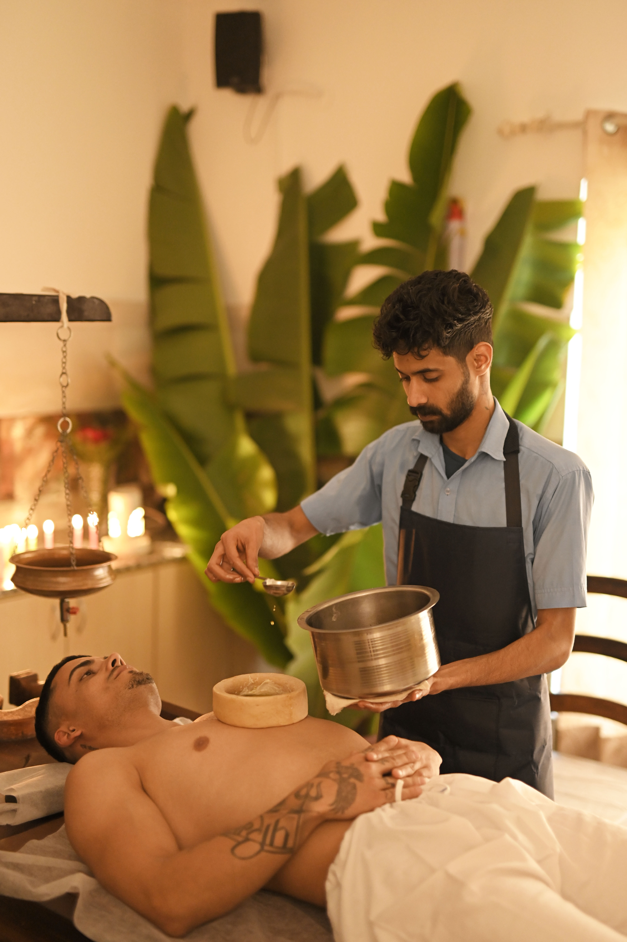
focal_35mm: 50
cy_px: 471
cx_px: 314
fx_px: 1308
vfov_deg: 39.6
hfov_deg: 27.0
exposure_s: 1/160
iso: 2500
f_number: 1.4
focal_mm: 50
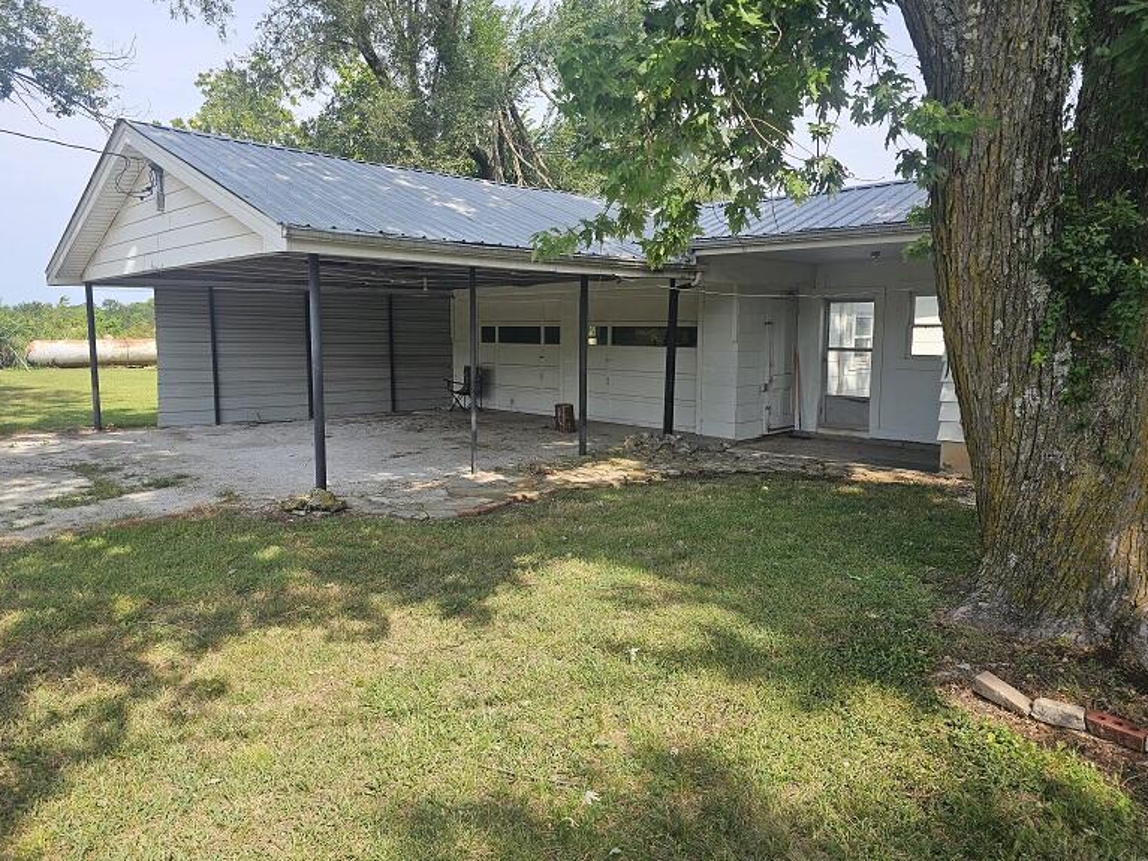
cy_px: 416
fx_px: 796
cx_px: 561
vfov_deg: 56.8
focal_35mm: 24
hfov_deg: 71.6
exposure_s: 1/314
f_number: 1.7
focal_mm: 6.3
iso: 10
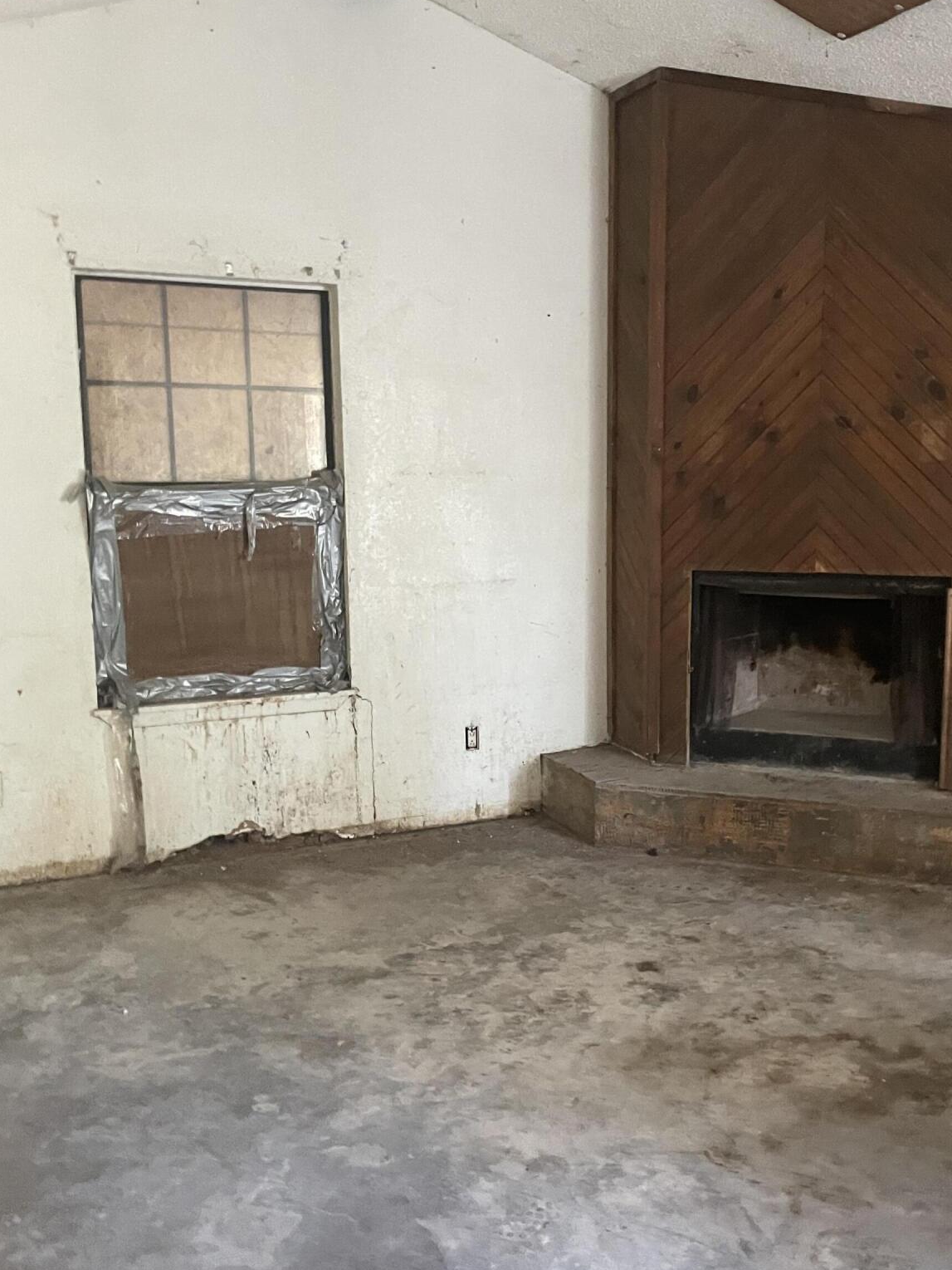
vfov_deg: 54.0
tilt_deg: -2.5
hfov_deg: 41.4
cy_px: 647
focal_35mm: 34
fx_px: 1247
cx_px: 605
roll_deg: -0.7
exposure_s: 1/58
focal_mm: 4.2
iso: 500
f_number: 1.6
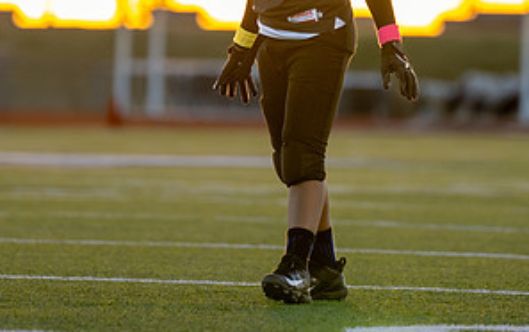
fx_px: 8395
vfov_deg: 2.3
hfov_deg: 3.6
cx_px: 261
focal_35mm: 582
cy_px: -53
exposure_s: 1/1000
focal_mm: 200
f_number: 2.8
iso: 640
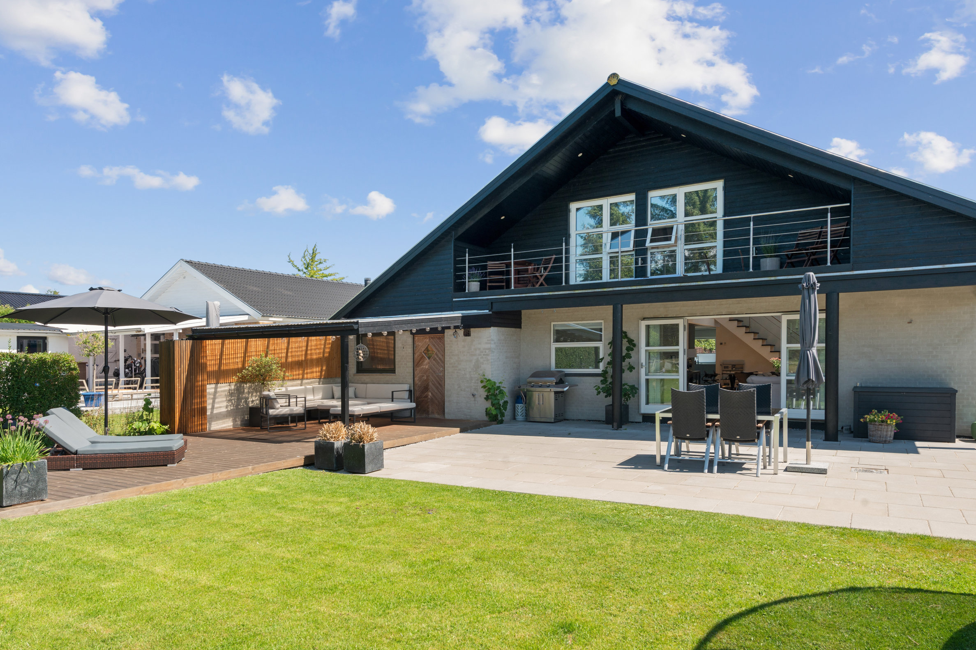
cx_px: 475
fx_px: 651
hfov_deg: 73.7
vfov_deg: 53.0
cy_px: 363
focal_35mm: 24
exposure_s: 1/100
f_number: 10
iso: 200
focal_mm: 19
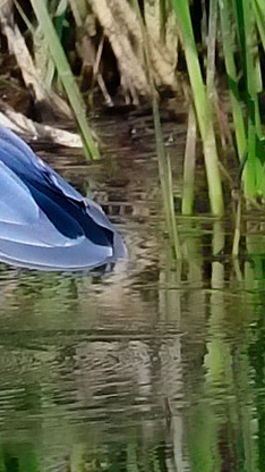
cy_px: 318
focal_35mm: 3024
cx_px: -486
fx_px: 37776
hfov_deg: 0.4
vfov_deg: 0.7
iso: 500
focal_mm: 500
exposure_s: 1/1600
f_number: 5.6
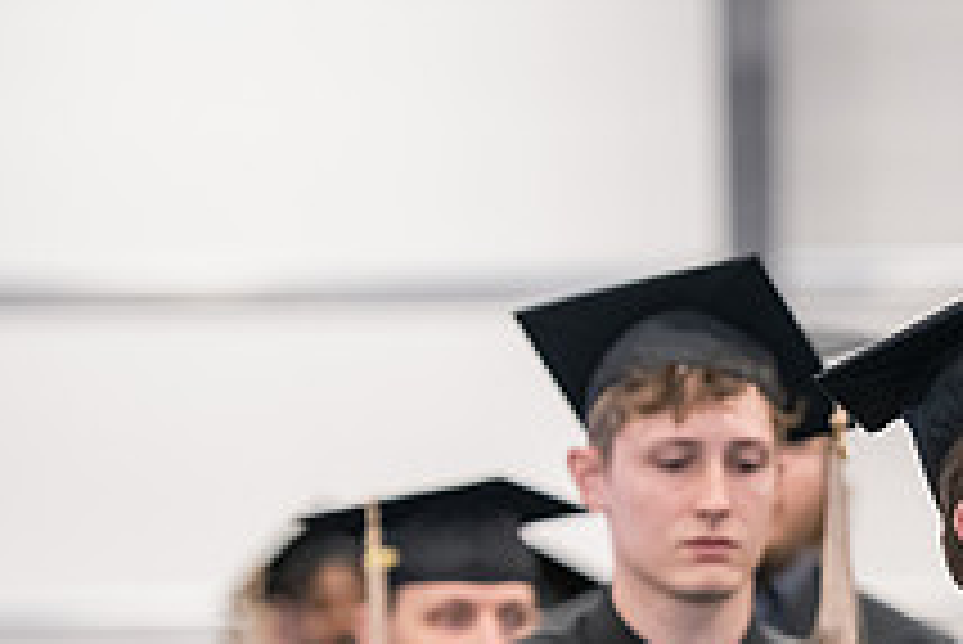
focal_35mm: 325
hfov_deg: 6.3
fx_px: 8699
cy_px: 682
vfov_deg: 4.2
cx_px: 1080
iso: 3200
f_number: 3.2
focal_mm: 120
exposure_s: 1/200
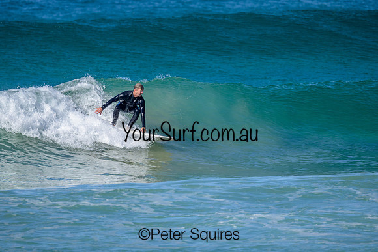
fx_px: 11542
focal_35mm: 1099
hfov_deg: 1.9
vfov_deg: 1.3
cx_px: 149
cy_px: 107
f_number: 6.3
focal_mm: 800
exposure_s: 1/2000
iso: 400
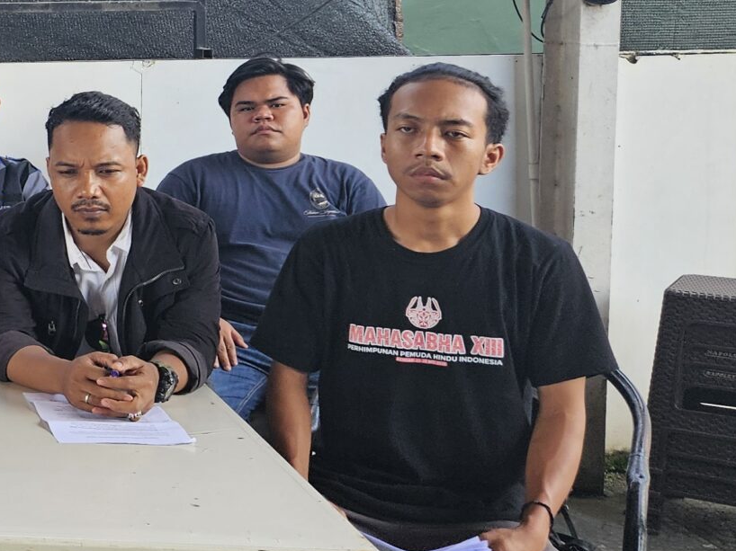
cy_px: 115
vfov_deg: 20.2
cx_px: -325
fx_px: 1530
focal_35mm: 72
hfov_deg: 22.7
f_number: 1.8
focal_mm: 5.4
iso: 80
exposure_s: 1/190
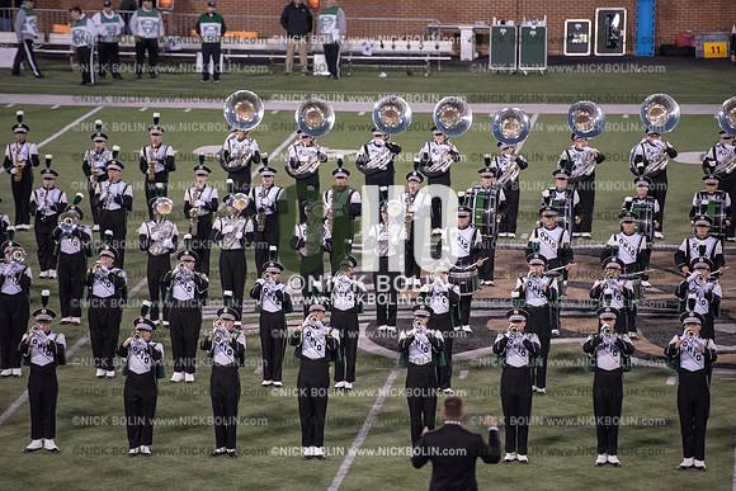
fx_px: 4090
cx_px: 368
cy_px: 246
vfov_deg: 6.9
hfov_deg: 10.3
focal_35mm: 200
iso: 5000
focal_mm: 200
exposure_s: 1/1250
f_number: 3.2
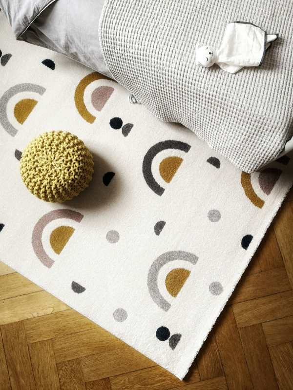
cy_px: 195
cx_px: 146
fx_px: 305
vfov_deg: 65.3
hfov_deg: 51.4
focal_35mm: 27
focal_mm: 3.95
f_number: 1.8
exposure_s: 1/50
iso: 80
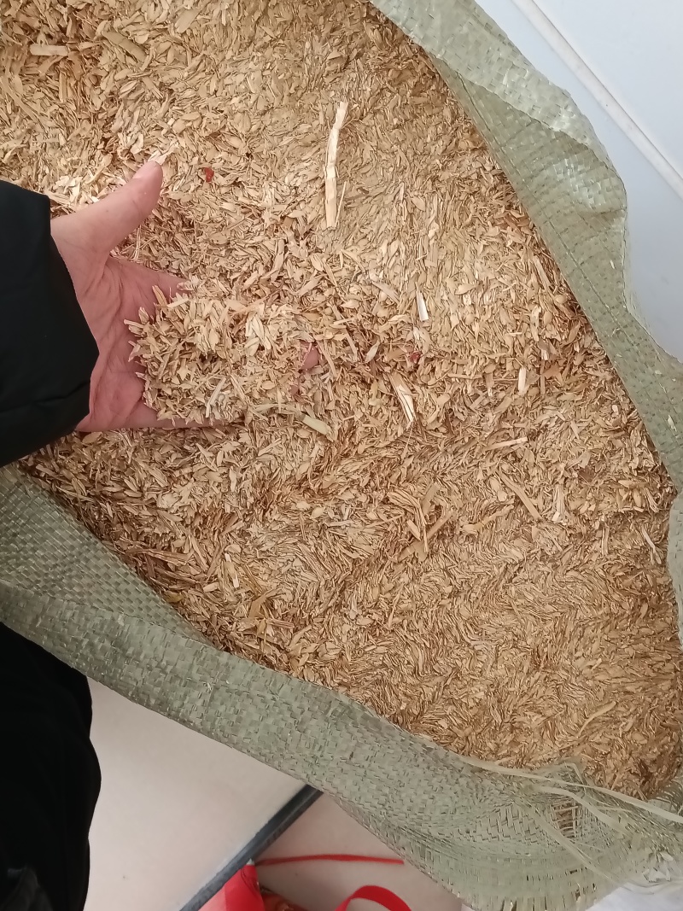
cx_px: 342
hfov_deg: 37.7
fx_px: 1000
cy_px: 456
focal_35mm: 38
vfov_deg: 49.0
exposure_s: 1/33.3
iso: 298
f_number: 1.8
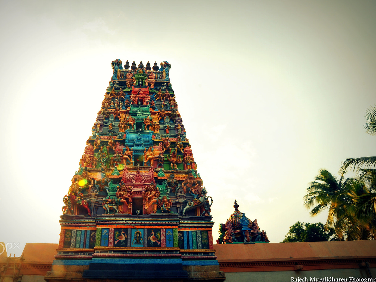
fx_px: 326
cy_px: 140
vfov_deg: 46.8
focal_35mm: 30
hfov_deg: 59.9
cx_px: 170
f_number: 14
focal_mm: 18
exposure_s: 1/30
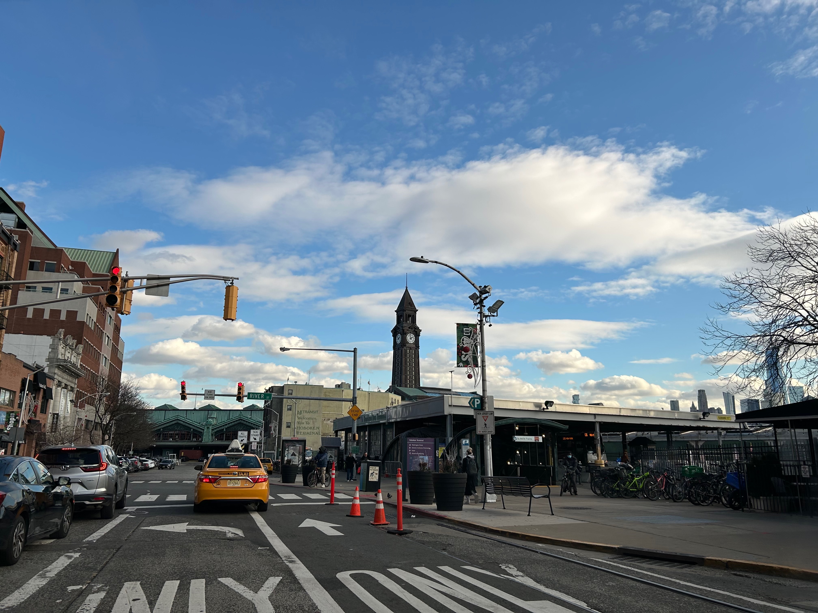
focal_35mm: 26
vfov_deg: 53.1
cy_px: 306
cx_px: 409
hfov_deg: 67.3
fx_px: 614
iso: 50
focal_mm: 5.7
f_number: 1.5
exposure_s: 1/2994
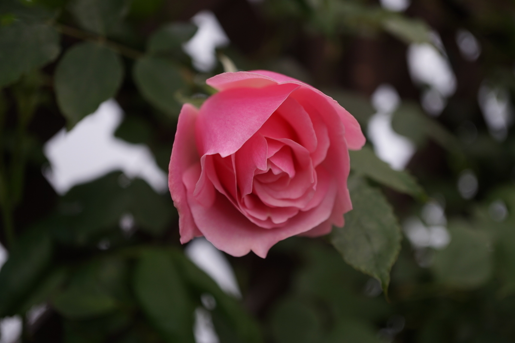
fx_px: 644
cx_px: 258
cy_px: 172
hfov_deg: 43.6
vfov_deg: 29.9
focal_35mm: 45
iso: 100
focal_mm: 30
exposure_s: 1/100
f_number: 3.5
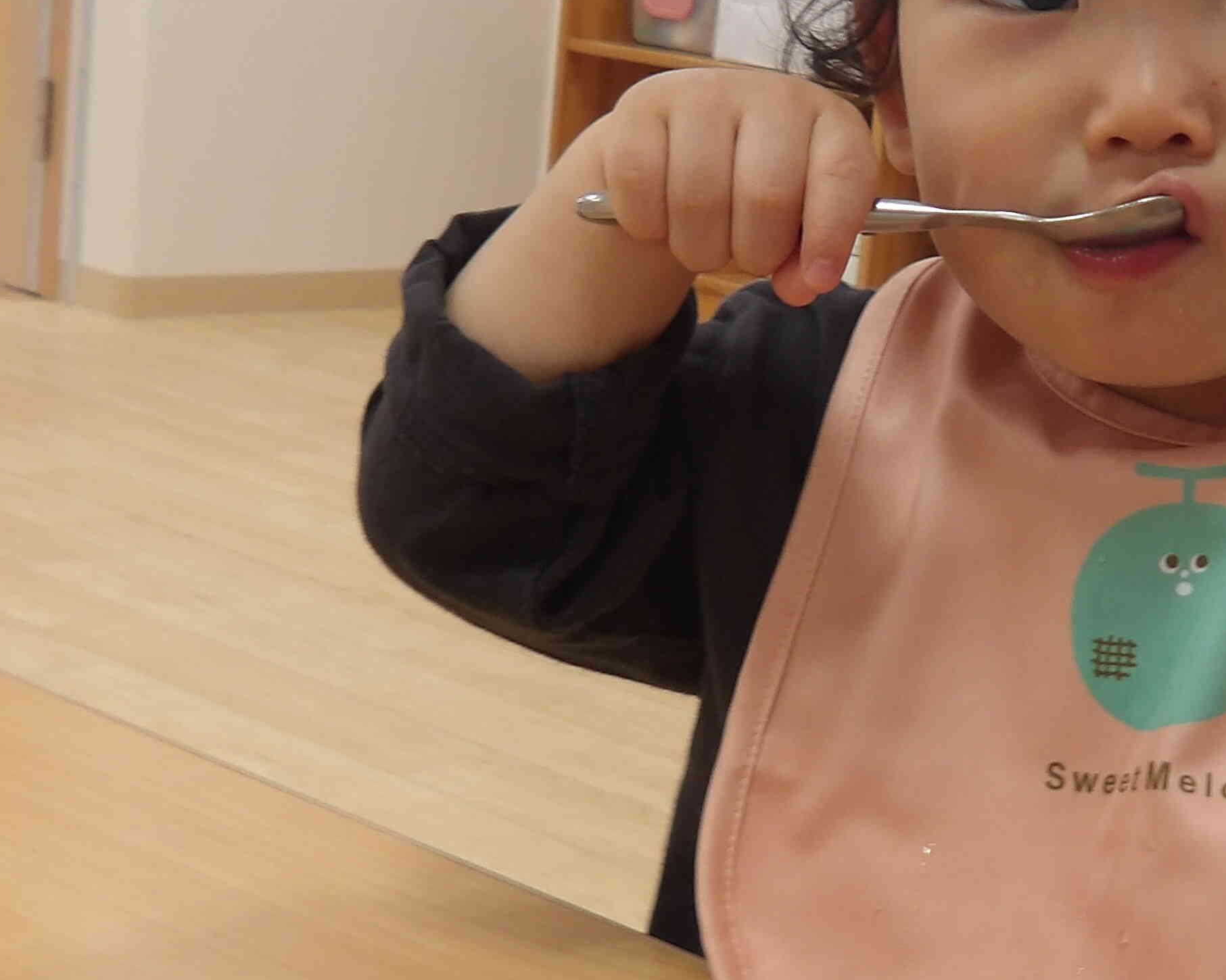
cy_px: 435
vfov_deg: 22.8
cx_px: 1028
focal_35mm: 67
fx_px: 2431
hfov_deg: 27.6
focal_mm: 4.9
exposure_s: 1/66
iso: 100
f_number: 3
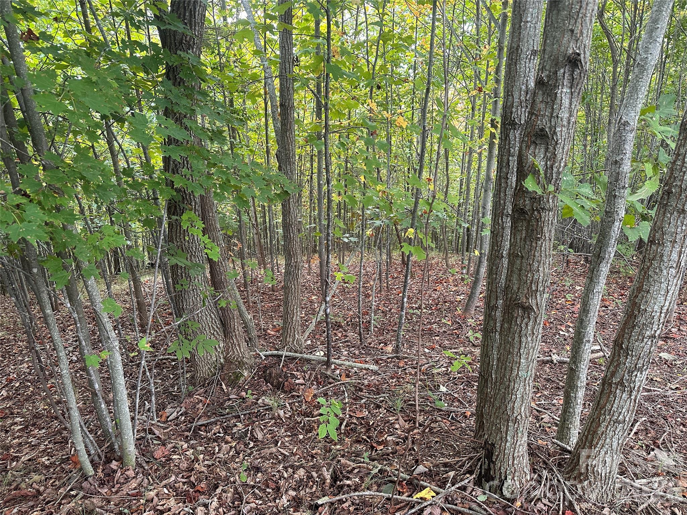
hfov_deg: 71.6
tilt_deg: -20.4
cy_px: 258
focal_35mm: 24
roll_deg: -0.3
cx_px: 344
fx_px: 476
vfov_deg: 56.8
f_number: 1.78
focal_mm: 6.86
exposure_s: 1/103
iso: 250
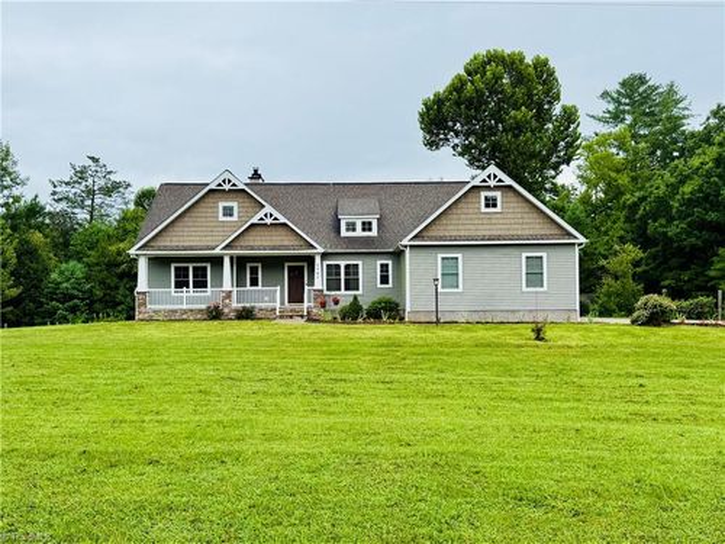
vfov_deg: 56.8
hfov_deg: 71.6
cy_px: 272
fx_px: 503
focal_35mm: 24
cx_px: 362
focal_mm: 6.76
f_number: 1.78
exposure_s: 1/1361
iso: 80
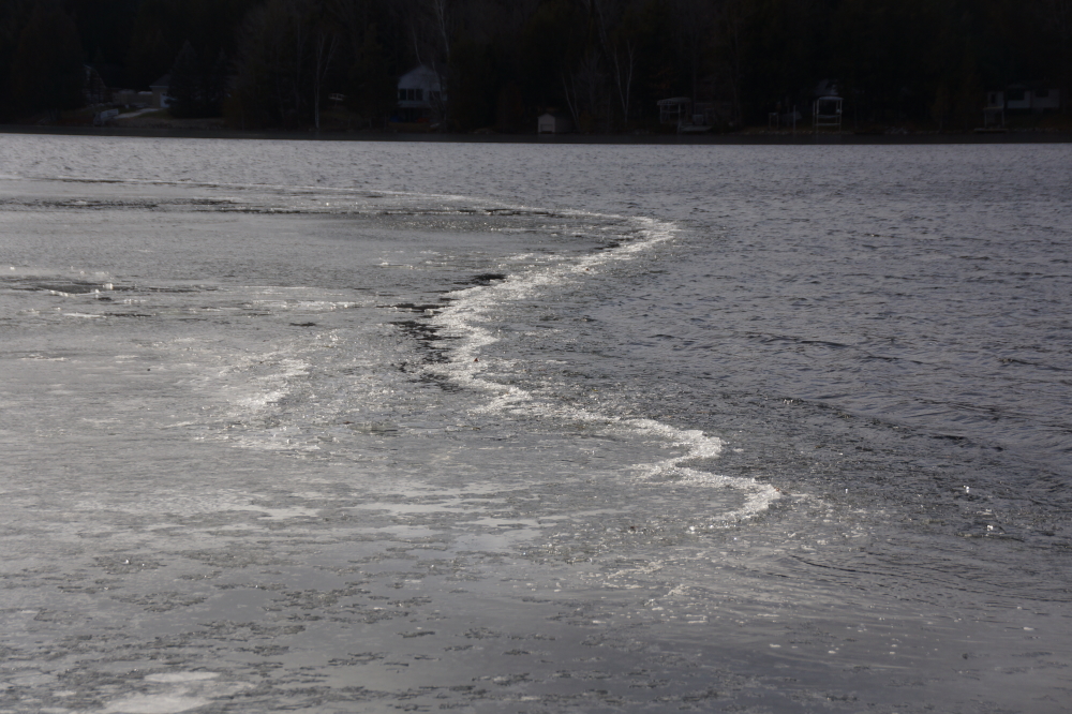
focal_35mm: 105
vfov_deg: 13.0
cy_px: 357
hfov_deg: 19.5
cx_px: 536
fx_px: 3125
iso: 100
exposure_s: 1/200
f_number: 6.3
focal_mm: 70
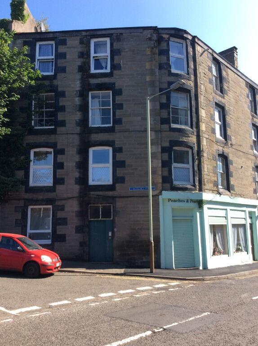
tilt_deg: +7.5
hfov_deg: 44.1
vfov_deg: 56.9
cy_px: 173
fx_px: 319
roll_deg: +1.4
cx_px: 129
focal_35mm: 32
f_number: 2.4
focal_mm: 3.3
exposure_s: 1/629
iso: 32
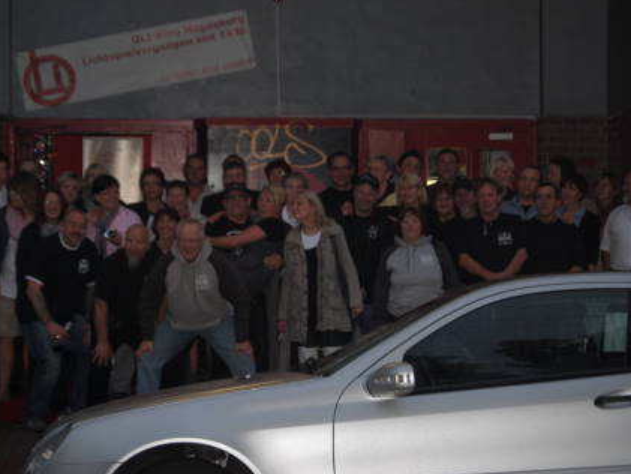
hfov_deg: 21.6
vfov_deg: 16.3
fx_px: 1651
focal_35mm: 91
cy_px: 238
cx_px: 274
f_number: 4
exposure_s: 1/60
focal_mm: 55
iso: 200
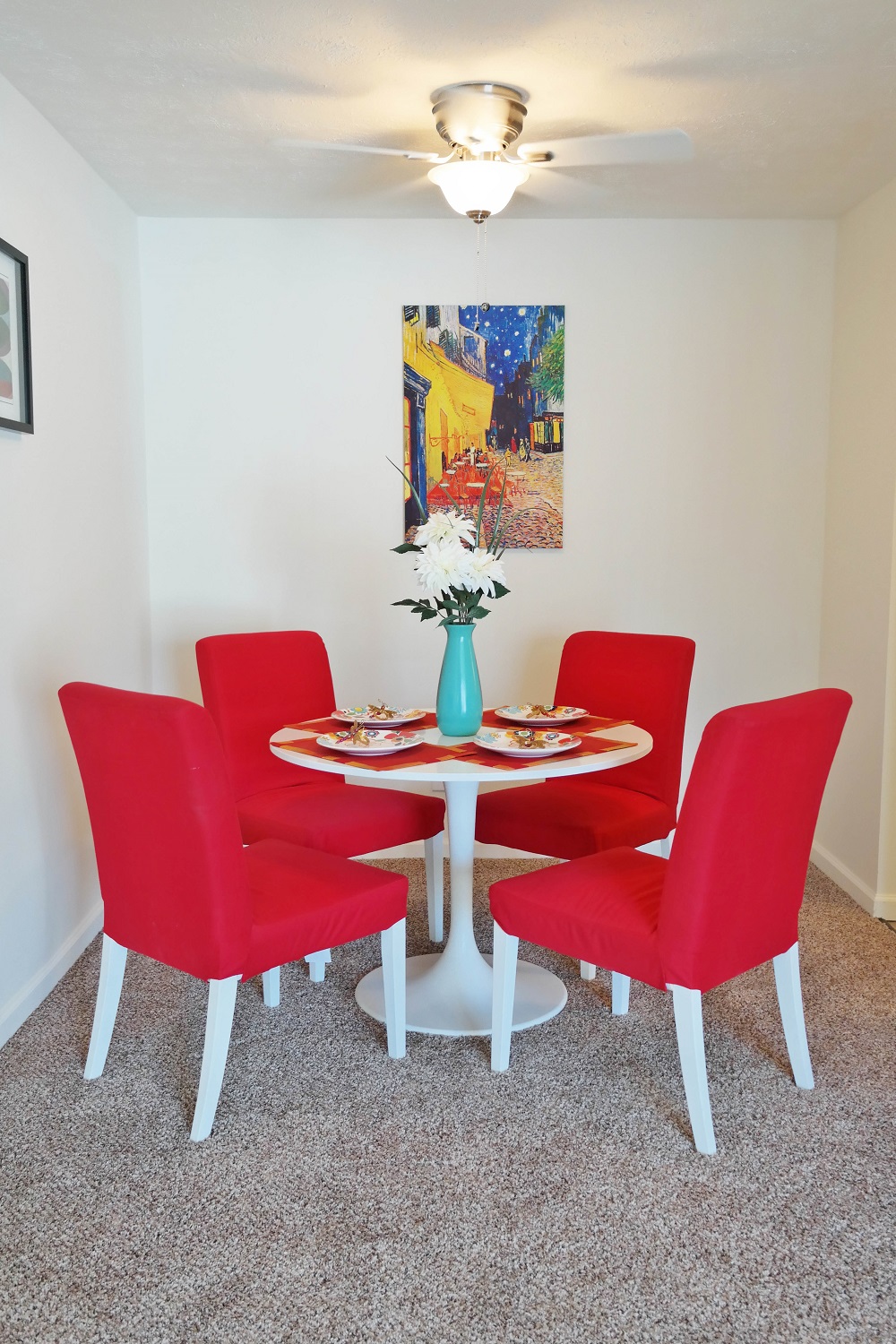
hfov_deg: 43.6
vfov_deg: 61.9
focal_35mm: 30
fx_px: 1120
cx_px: 448
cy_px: 672
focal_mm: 20
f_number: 3.5
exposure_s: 1/40
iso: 400
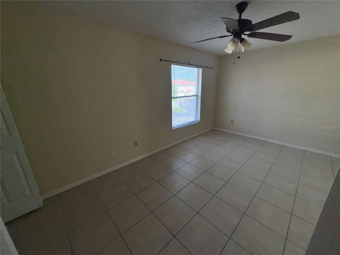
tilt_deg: -17.0
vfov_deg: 85.7
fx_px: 138
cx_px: 170
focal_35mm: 14
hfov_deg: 102.1
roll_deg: +0.4
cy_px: 128
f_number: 2.2
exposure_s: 1/720
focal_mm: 2.22
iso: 32
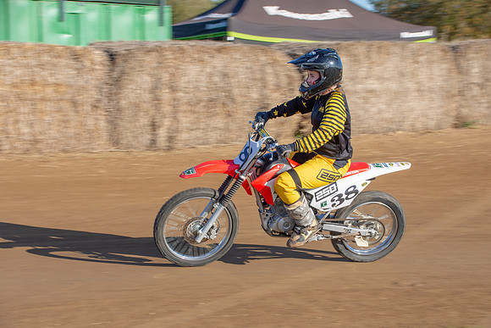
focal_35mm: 93
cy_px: 164
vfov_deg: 14.7
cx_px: 246
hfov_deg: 21.9
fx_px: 1269
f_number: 9
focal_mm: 62
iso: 200
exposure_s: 1/320
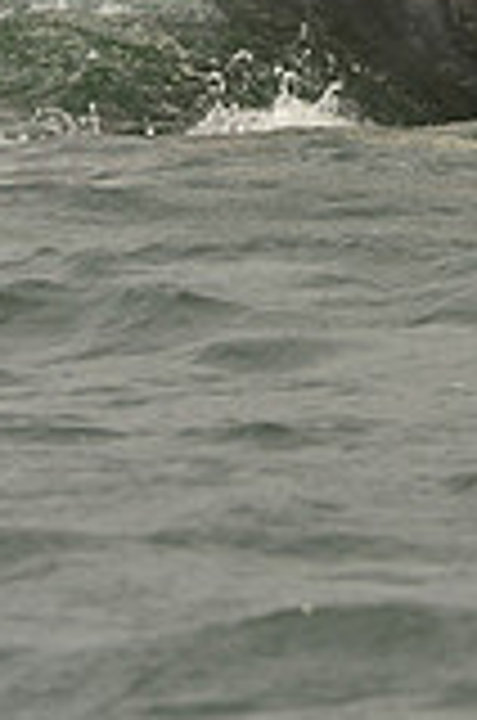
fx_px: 15968
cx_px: 488
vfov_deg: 2.6
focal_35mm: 800
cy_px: -562
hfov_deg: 1.7
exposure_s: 1/1250
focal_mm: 220
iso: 280
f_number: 9
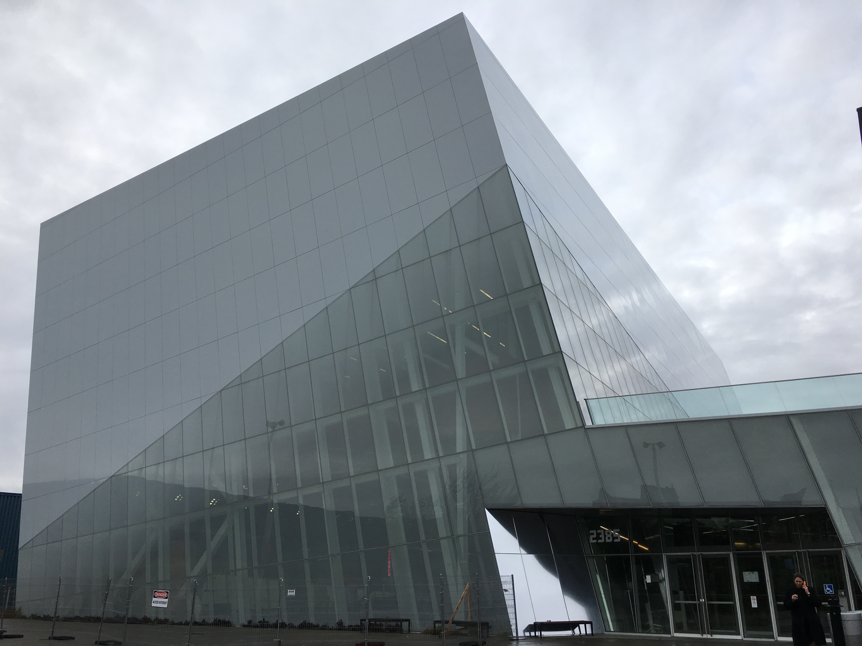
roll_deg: -0.4
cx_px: 431
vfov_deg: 48.2
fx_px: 722
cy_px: 323
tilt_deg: +20.0
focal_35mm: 29
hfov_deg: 61.7
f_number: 2.2
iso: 25
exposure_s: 1/1040
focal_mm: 4.15
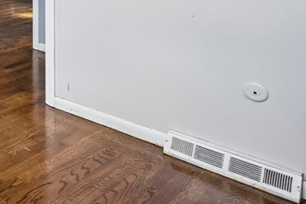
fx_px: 391
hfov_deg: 29.8
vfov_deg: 25.2
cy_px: -64
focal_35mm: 46
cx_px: -129
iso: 400
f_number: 8
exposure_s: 1/20
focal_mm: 16
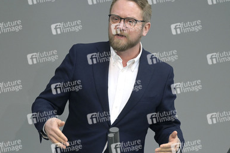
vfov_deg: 2.8
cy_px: 72
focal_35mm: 493
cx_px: 111
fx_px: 3149
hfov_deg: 4.2
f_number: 5.6
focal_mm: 420
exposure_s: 1/320
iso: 8000
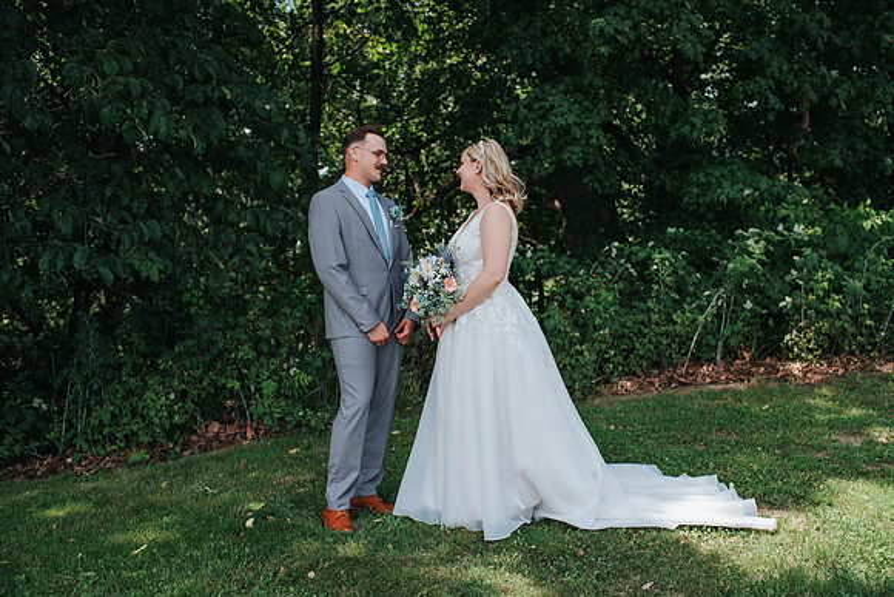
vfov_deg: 35.1
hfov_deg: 50.7
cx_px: 485
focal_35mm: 38
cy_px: 324
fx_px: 943
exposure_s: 1/500
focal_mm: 35
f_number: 2.8
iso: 100
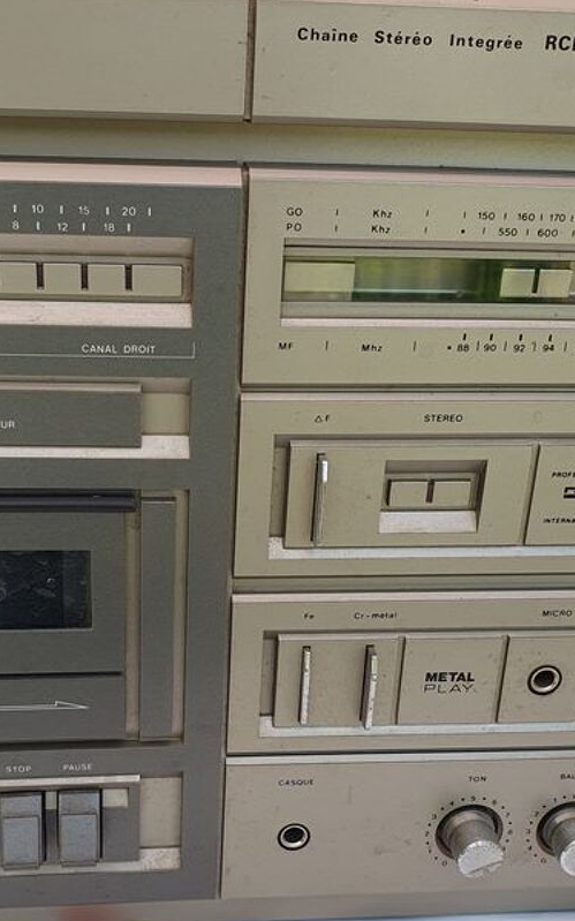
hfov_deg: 27.9
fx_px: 1154
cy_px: 591
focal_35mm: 46
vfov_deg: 43.1
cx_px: 240
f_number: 2.4
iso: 50
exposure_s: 1/412
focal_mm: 4.32
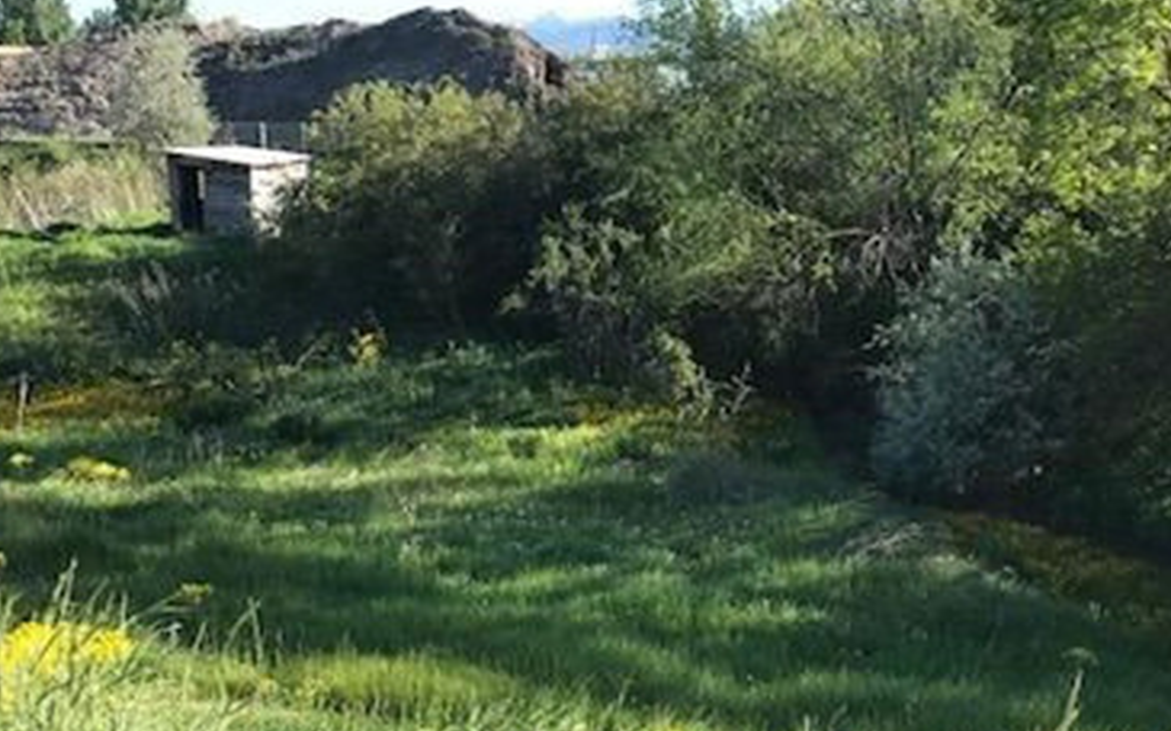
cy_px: 673
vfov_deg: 24.1
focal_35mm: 52
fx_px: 1659
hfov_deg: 38.7
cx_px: 722
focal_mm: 3.99
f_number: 1.8
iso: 20
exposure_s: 1/833
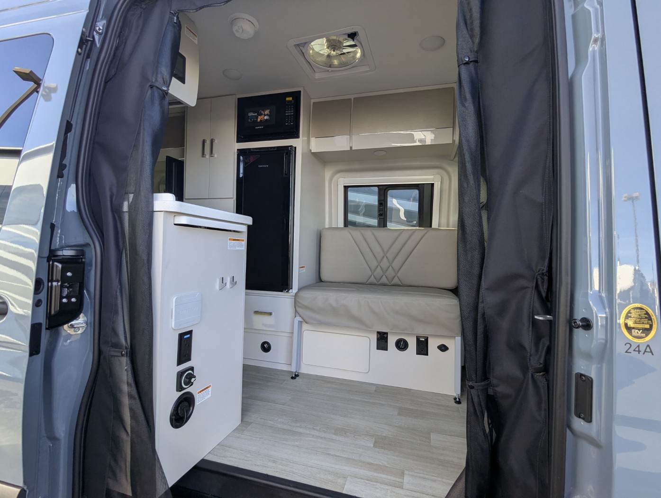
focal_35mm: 16
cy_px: 249
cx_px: 330
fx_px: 306
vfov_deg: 78.2
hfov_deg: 94.4
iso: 51
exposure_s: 1/178
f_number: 2.2
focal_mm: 2.35
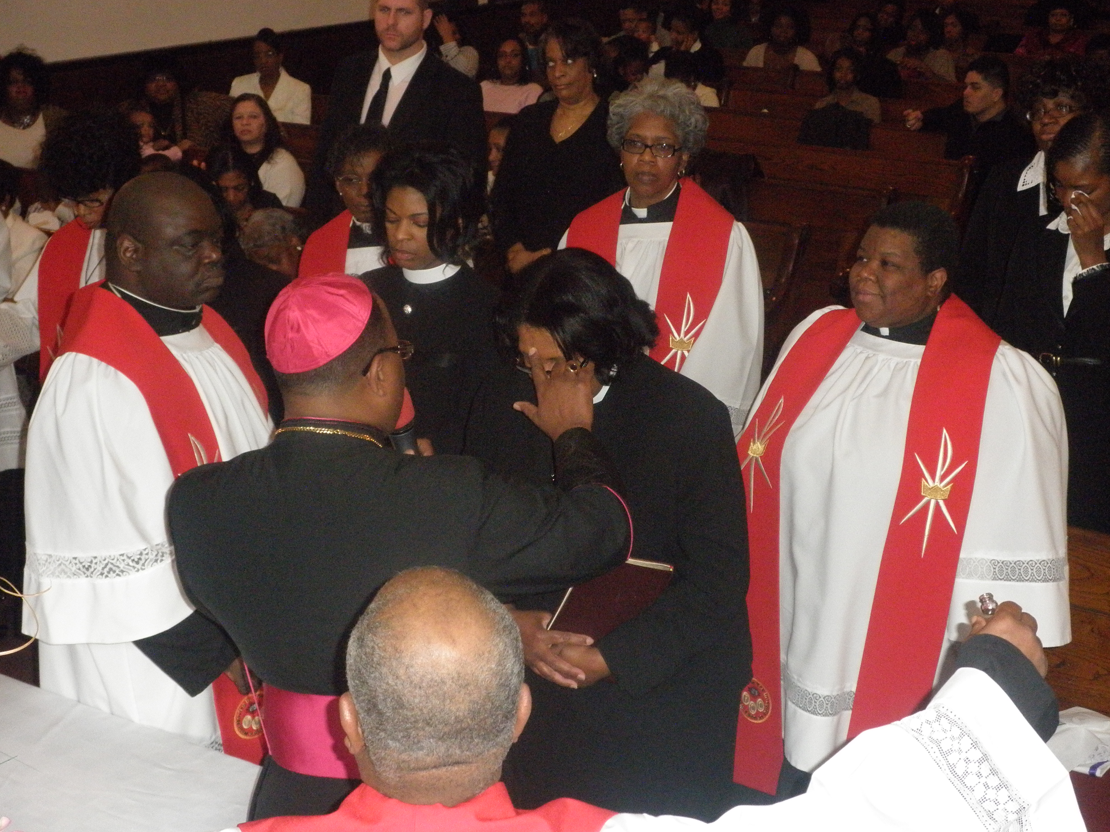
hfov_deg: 32.7
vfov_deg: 24.8
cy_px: 416
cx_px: 555
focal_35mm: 59
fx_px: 1892
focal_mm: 10.5
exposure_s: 1/100
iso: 640
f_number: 3.8
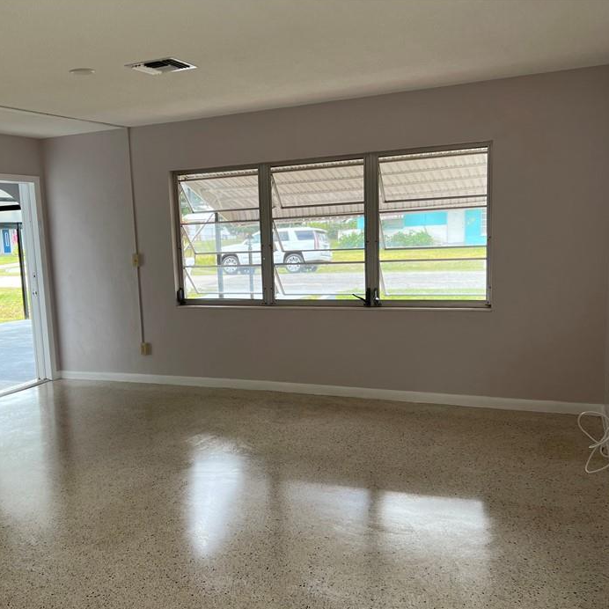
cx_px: 223
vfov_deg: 48.4
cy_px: 334
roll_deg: +2.4
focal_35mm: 34
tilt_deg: -9.1
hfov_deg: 47.9
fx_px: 677
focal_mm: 5.7
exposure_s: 1/161
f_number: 1.5
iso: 50
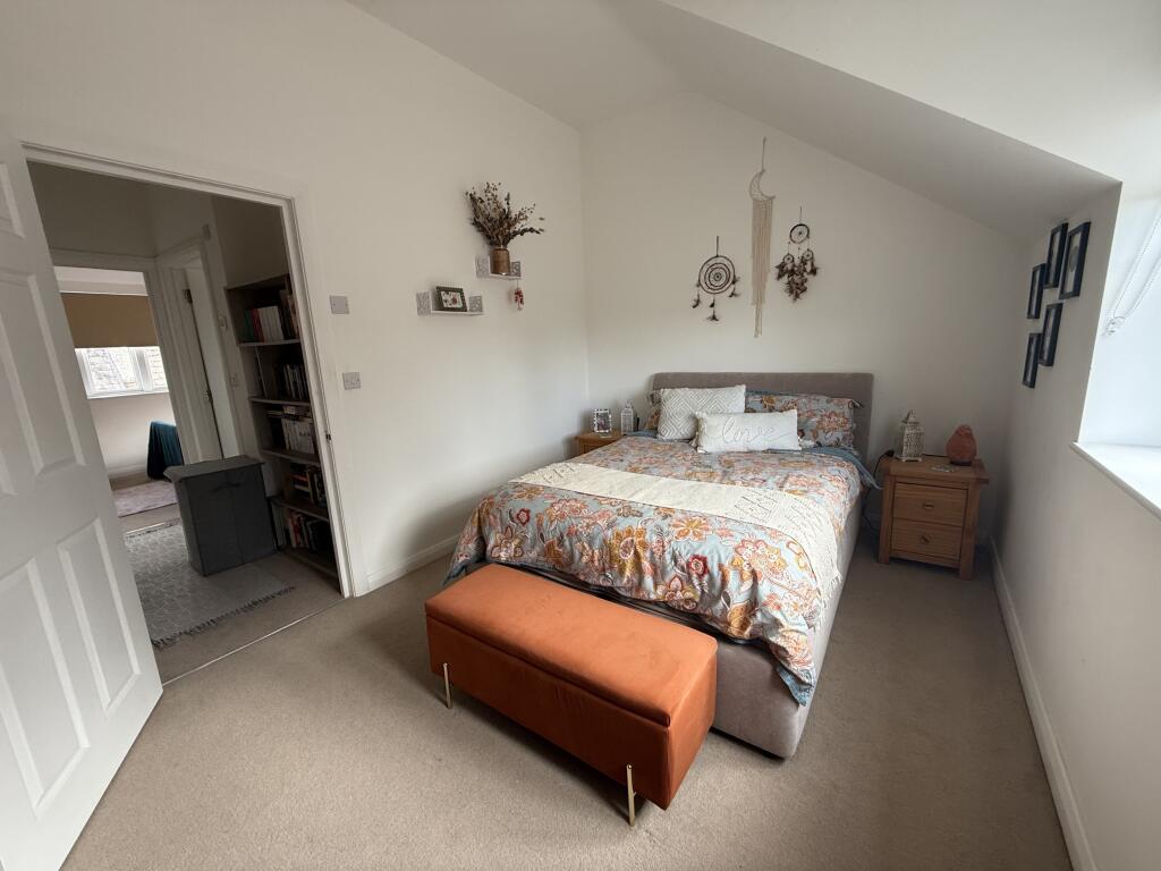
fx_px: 470
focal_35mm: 14
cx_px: 580
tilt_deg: -11.0
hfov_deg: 102.1
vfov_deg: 85.7
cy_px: 436
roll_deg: +2.4
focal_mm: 2.22
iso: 100
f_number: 2.2
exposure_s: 1/99
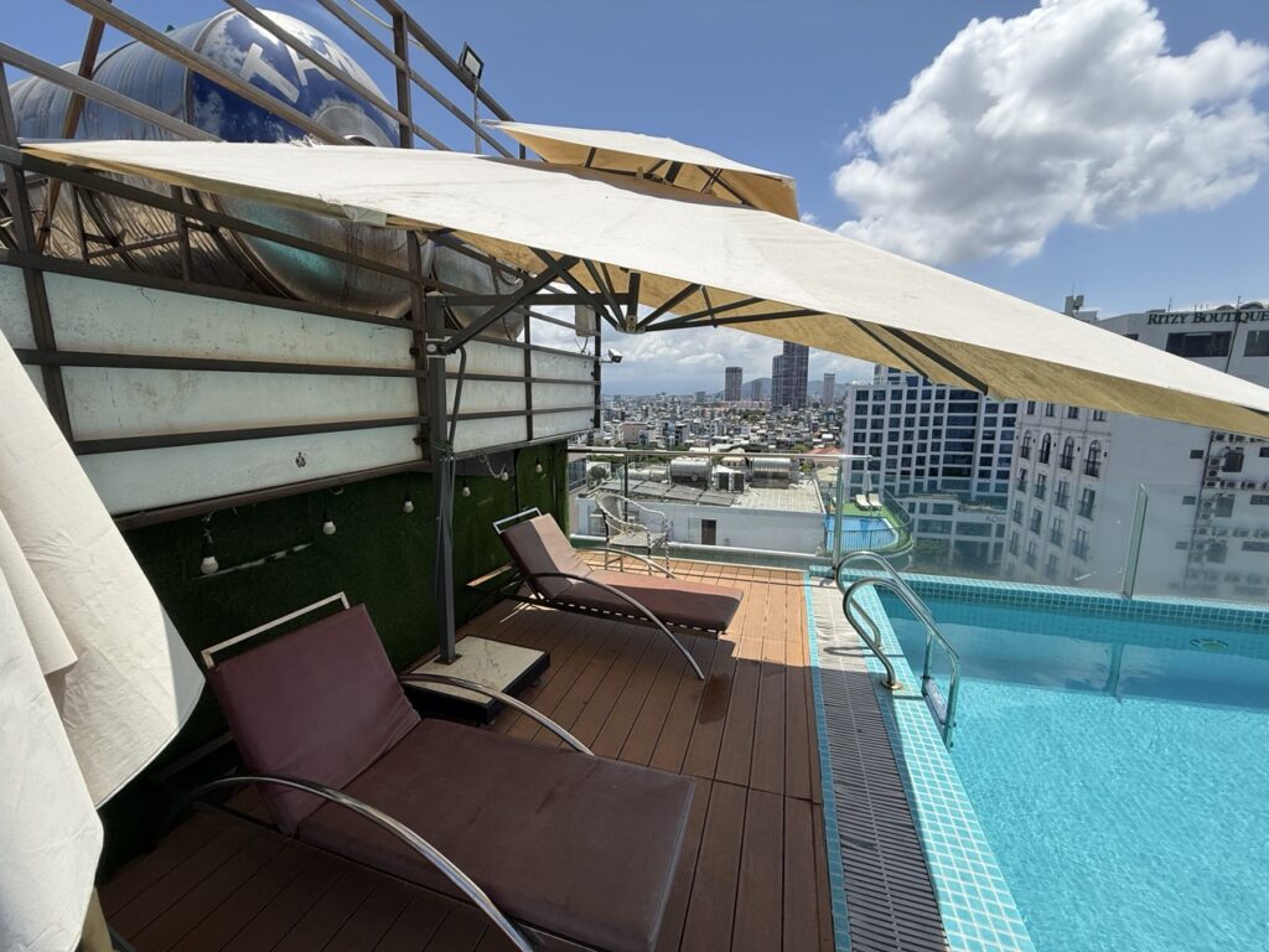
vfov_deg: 85.7
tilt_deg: -9.3
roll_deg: +1.4
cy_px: 476
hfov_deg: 102.1
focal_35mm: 14
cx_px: 634
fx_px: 513
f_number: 2.2
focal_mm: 2.22
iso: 50
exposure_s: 1/2611
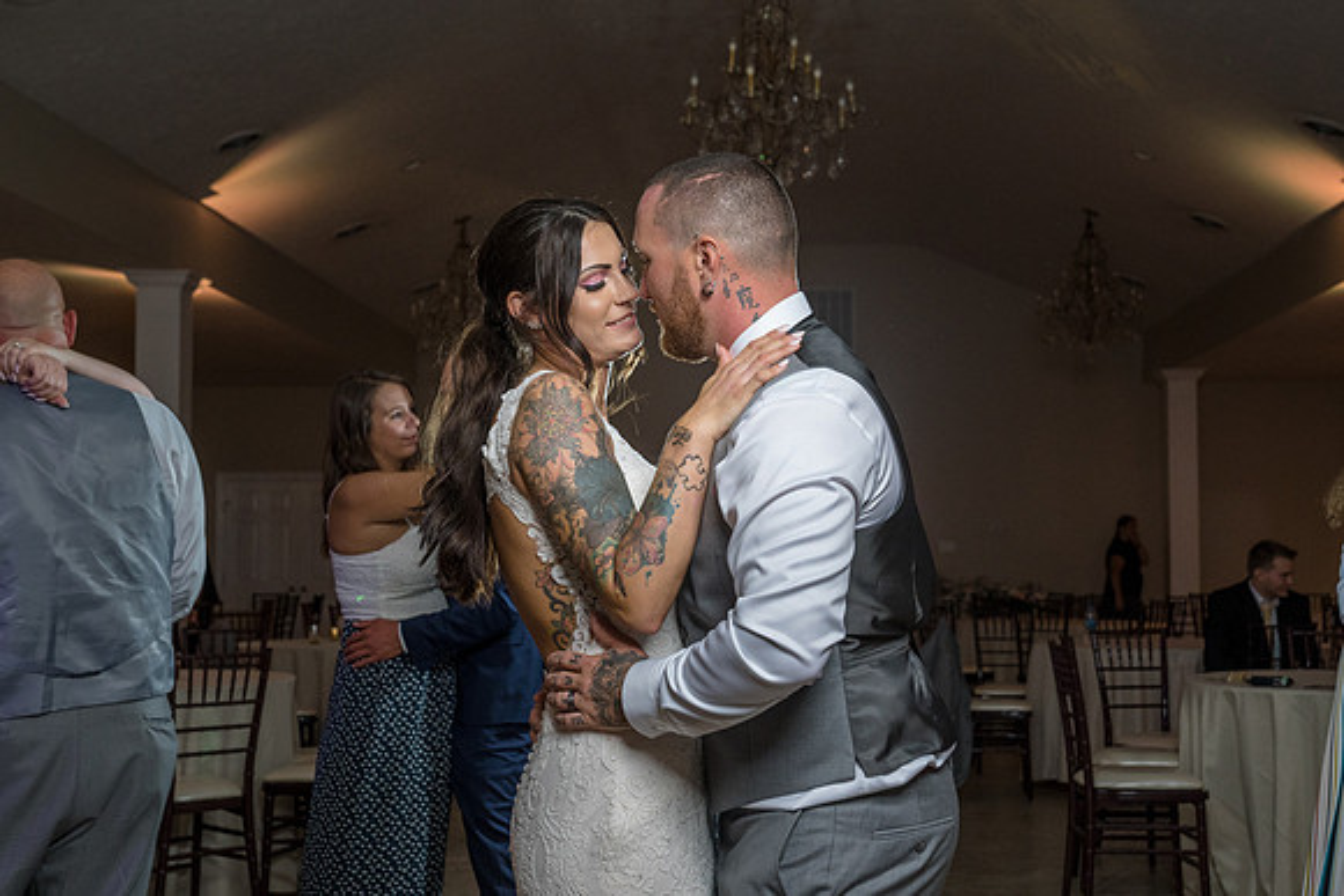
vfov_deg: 26.2
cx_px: 739
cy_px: 457
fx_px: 1924
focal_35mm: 52
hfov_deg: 38.5
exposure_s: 1/200
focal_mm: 46
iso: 2000
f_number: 5.6
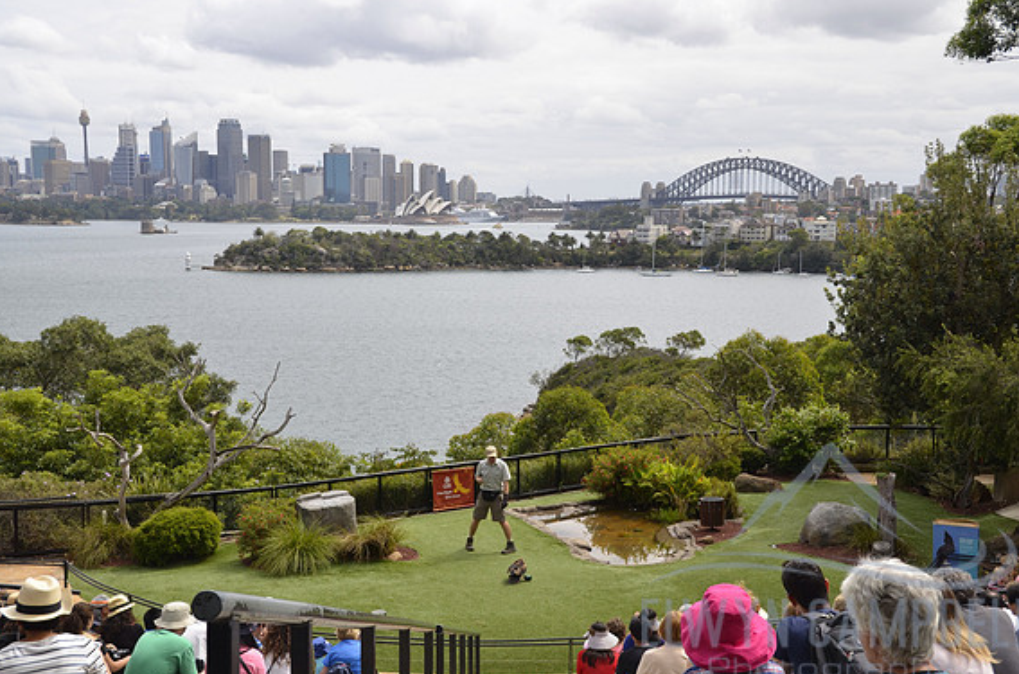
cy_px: 338
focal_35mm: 43
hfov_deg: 45.5
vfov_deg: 31.0
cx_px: 512
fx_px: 1214
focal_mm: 28
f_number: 8
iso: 125
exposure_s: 1/250
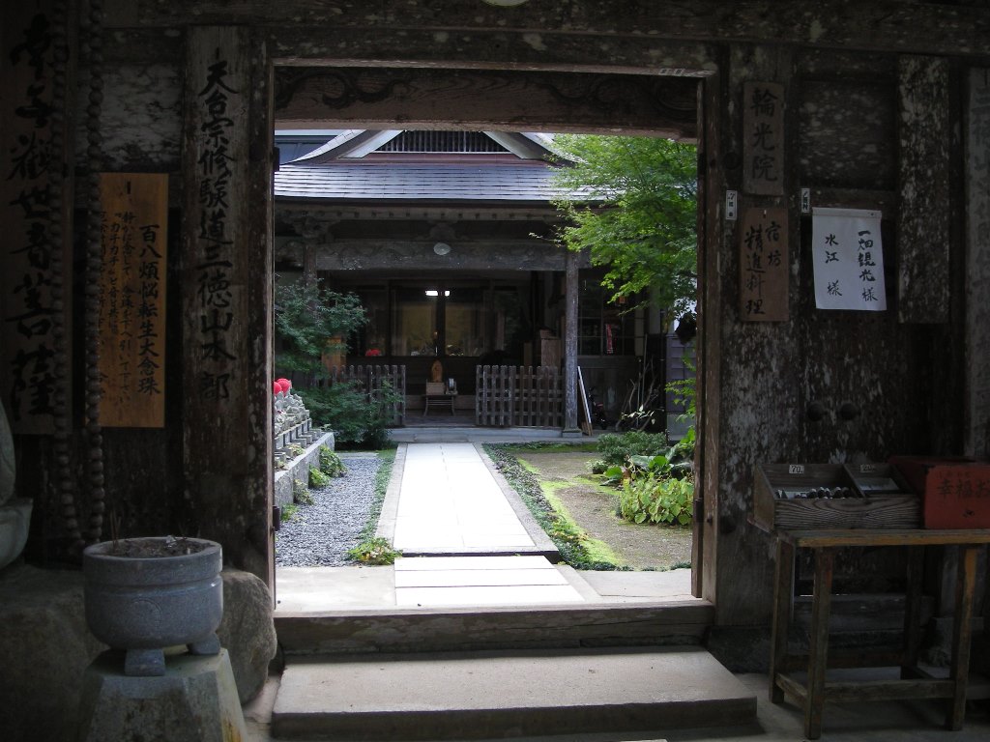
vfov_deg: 40.7
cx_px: 495
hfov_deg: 52.6
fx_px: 1001
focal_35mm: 35
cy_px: 371
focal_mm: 5.7
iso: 91
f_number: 2.8
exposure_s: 1/61.8
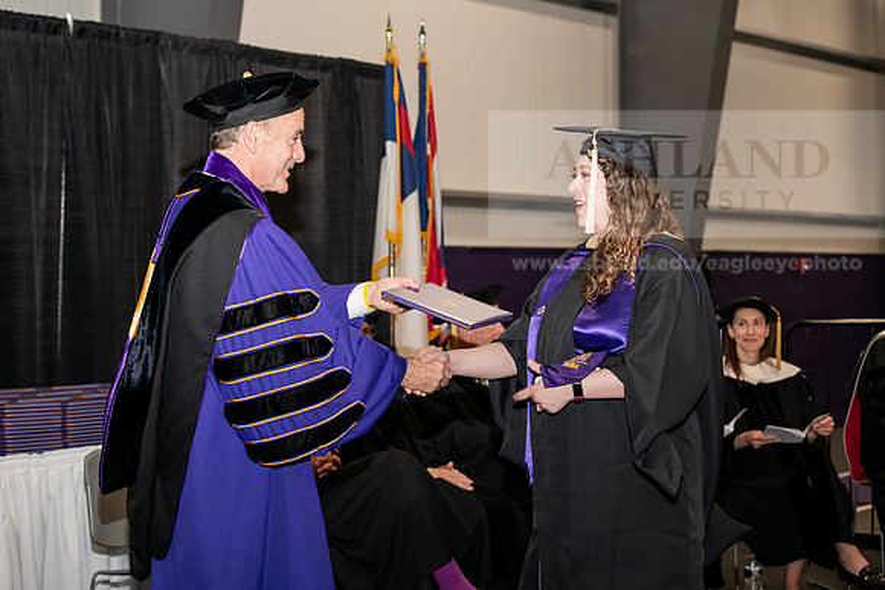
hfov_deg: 25.4
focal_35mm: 80
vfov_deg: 17.1
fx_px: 1967
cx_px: 442
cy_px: 295
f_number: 5.6
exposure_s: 1/200
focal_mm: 80
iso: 1600
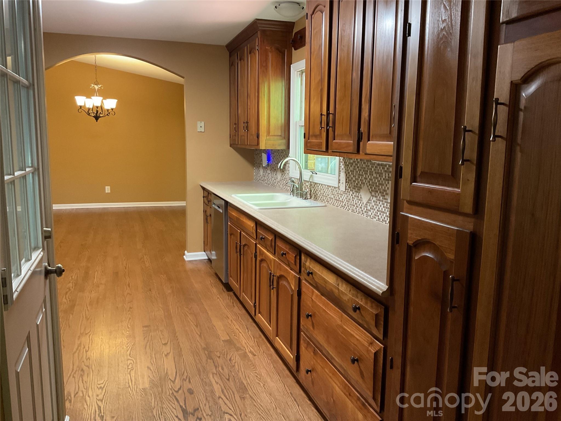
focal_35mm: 29
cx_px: 280
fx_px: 470
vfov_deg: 48.2
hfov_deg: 61.7
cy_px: 210
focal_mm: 3
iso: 200
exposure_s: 1/40
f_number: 1.8
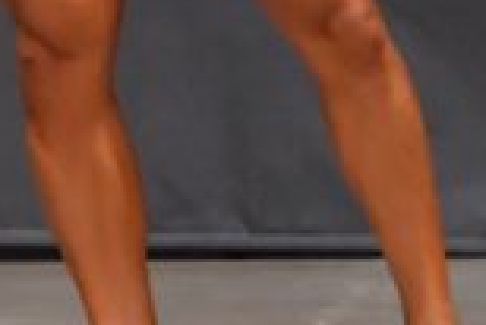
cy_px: -325
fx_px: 15269
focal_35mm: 1130
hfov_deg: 1.8
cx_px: 229
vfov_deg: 1.2
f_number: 5.6
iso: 6400
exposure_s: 1/400
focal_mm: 150
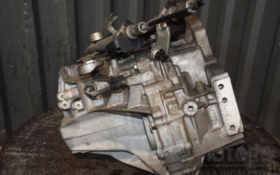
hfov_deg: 46.2
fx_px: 328
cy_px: 92
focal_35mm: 43
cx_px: 140
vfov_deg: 29.9
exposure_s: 1/60
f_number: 5
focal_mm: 28
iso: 800
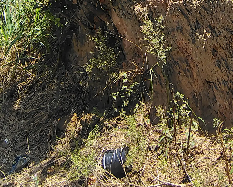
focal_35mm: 50
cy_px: -89
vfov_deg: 24.1
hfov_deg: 37.1
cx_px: 148
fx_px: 345
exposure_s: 1/930
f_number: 2.2
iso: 100
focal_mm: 2.13
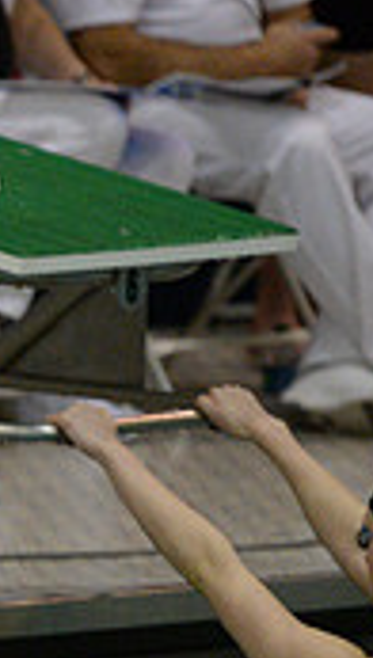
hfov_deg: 1.7
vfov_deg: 3.1
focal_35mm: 700
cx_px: -636
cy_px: 601
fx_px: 12243
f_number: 2.8
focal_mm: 200
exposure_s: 1/640
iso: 6400
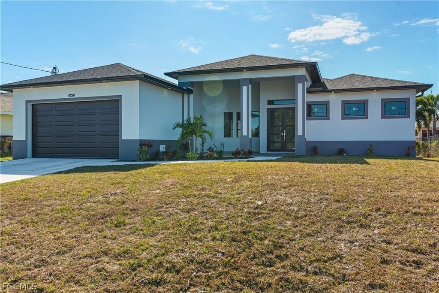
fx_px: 329
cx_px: 220
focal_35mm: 27
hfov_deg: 67.4
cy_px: 146
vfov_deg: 47.9
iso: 400
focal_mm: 27
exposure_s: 1/640
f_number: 9
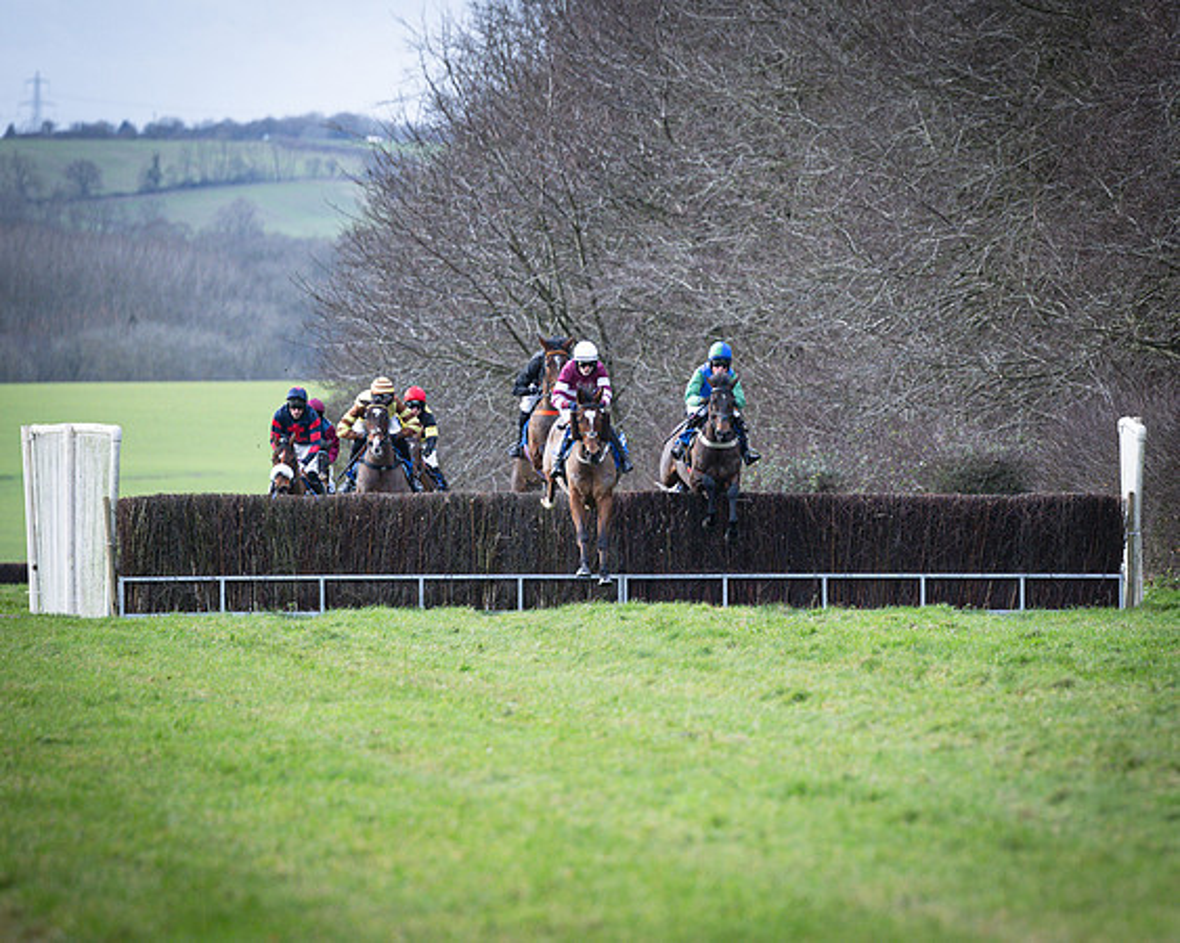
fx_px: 15538
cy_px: 577
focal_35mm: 445
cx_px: 765
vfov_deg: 3.5
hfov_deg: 4.3
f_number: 2.8
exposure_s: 1/1250
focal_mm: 180
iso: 400
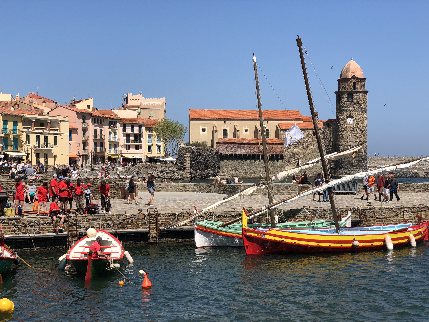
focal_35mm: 56
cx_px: 216
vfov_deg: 26.1
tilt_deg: +0.7
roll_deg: +0.3
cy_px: 173
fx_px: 694
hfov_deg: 34.3
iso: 16
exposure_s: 1/1230
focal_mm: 6
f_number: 2.4
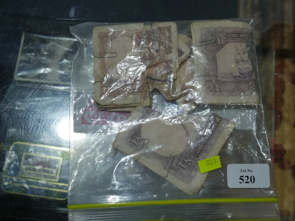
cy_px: 110
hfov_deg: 46.8
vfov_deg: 36.0
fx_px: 341
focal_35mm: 40
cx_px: 148
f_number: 5.6
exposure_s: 1/125
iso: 200
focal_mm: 20
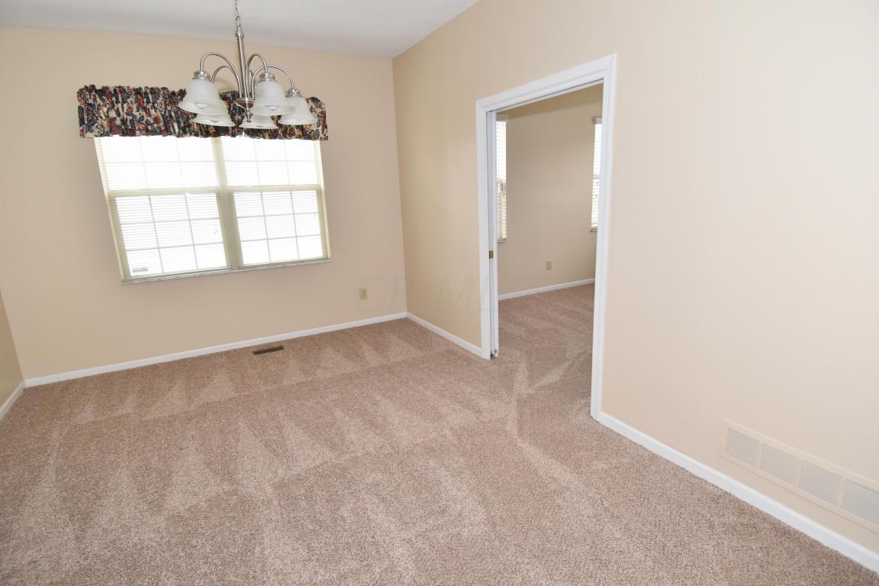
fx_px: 439
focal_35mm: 18
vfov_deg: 67.4
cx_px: 440
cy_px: 293
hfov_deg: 90.0
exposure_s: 1/125
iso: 800
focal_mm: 12
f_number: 5.6
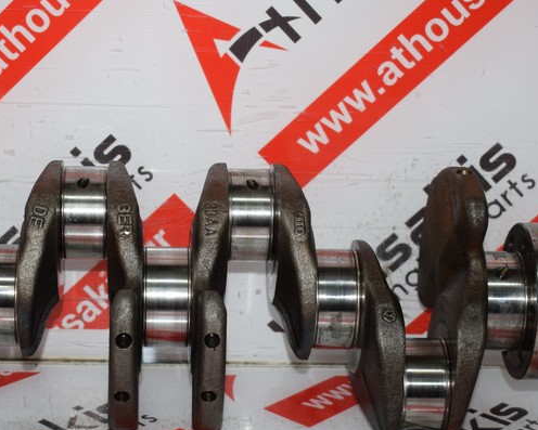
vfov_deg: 17.4
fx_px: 1401
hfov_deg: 21.7
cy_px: 292
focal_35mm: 88
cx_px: 192
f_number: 4.2
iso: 500
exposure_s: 1/200
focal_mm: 31
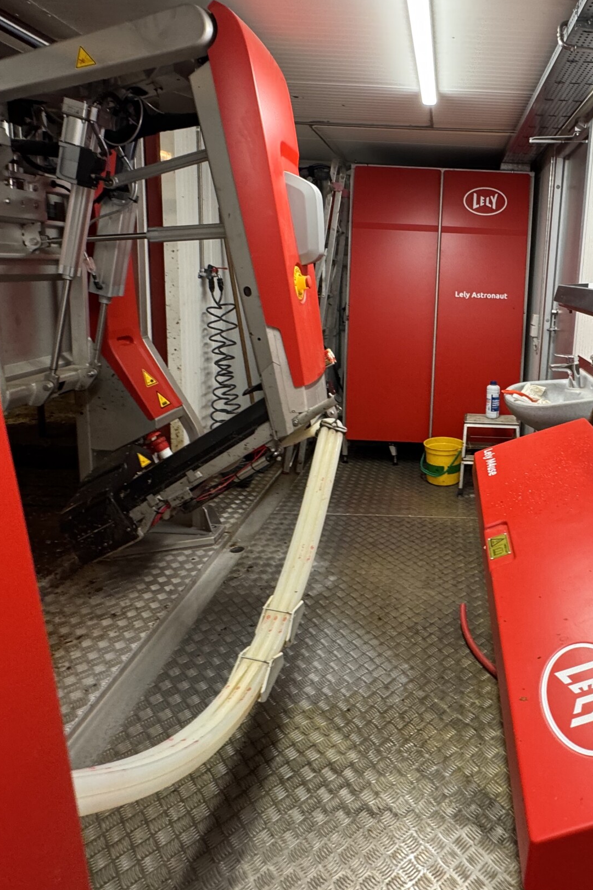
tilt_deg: -9.5
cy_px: 370
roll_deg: -3.4
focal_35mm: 23
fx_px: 568
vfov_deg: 75.5
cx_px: 443
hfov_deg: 52.7
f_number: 2.2
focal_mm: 2.22
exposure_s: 1/50
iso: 200
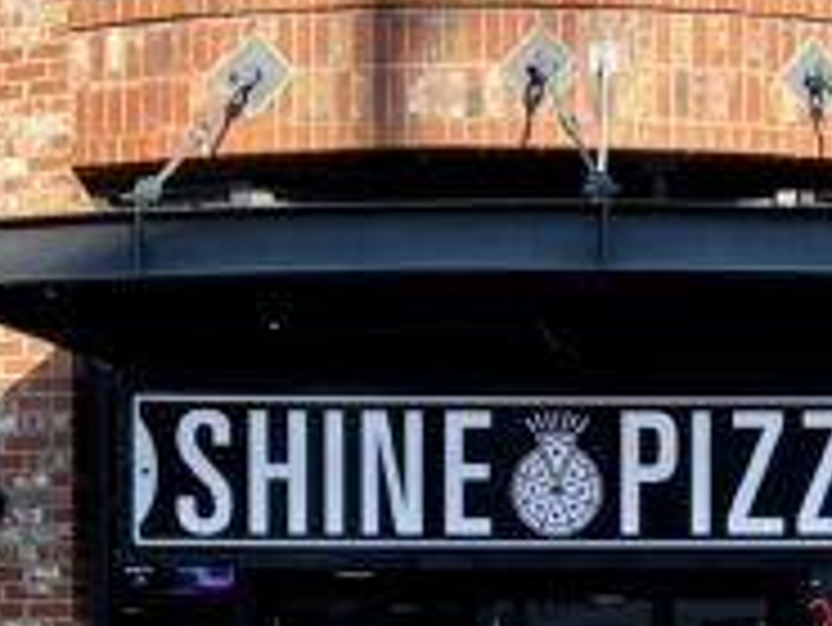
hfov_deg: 18.2
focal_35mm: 108
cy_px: 761
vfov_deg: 13.3
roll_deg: +0.2
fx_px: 2597
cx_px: 328
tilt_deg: +0.0
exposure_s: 1/1209
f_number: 1.5
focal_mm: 5.7
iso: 50
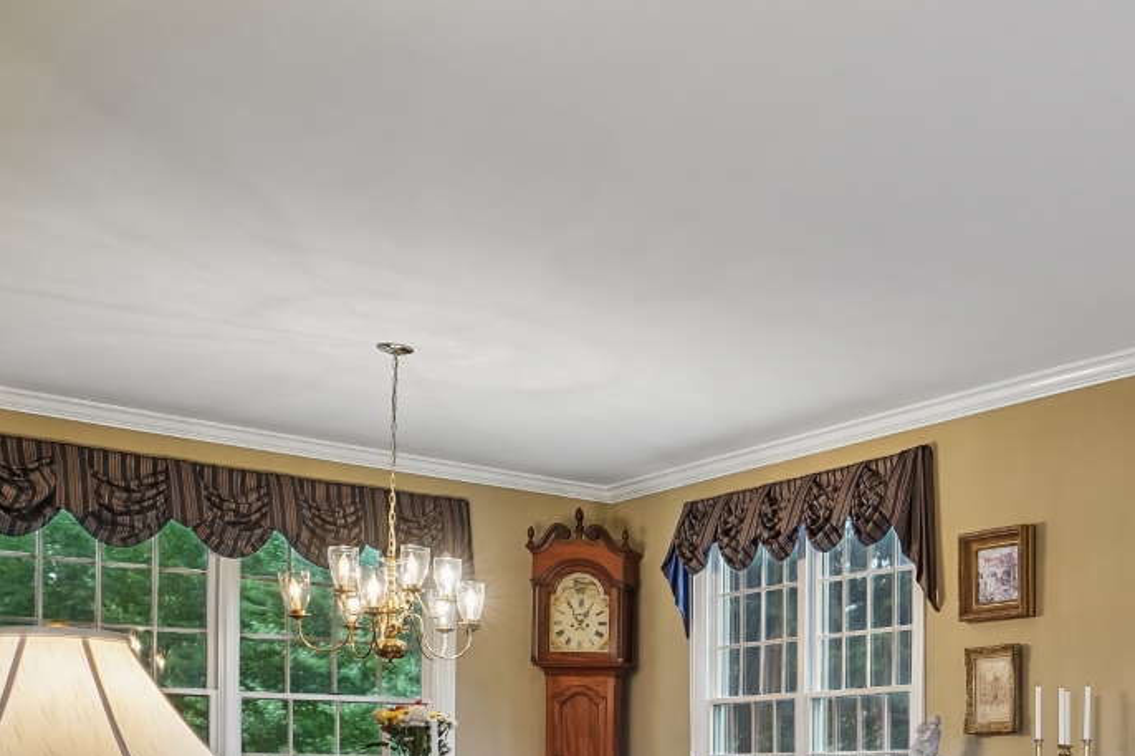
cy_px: 764
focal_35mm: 42
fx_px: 1324
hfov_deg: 35.7
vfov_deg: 29.6
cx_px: 1382
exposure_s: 1/10
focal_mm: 16
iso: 400
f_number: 6.3
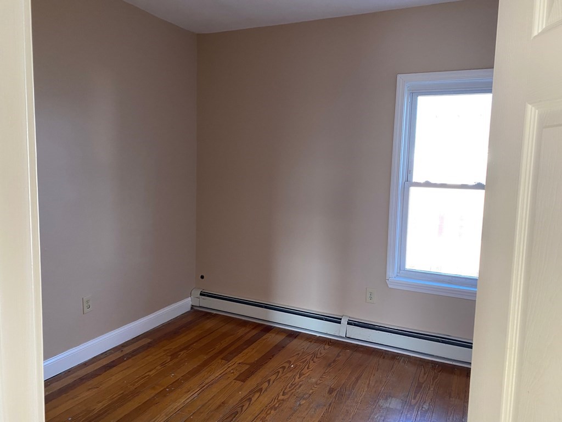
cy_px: 211
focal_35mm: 26
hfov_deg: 67.3
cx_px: 281
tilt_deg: -5.7
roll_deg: -2.1
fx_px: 422
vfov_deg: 53.1
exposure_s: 1/73
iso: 125
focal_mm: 4.25
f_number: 1.8
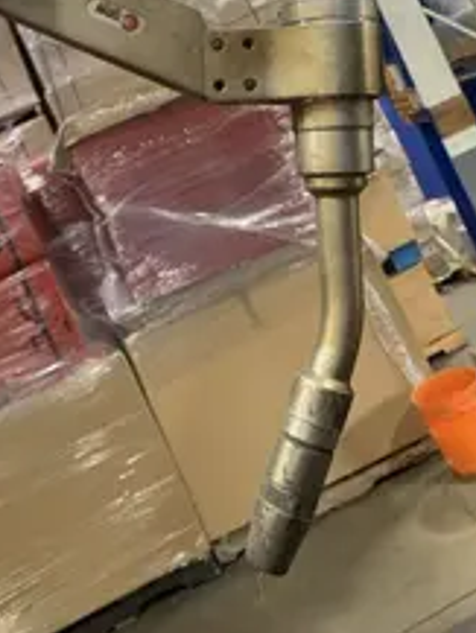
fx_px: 879
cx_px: 166
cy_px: 123
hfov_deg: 30.1
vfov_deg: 38.1
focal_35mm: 48
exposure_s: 1/60
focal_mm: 4.2
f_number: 1.8
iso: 200
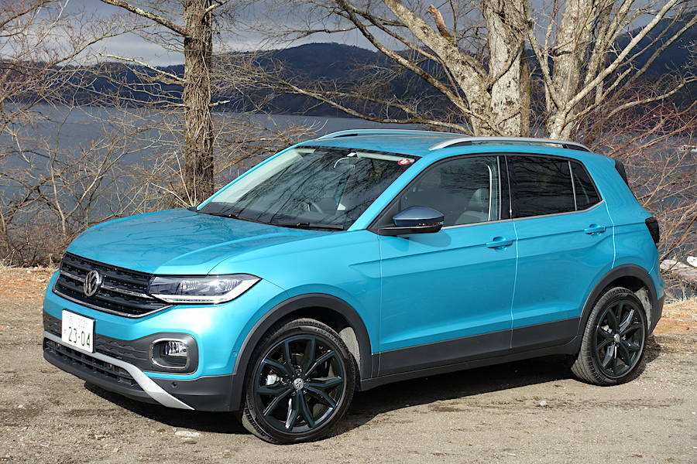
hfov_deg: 32.9
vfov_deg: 22.3
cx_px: 348
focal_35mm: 61
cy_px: 232
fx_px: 1181
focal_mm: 22.38
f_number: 5.6
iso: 125
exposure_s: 1/250
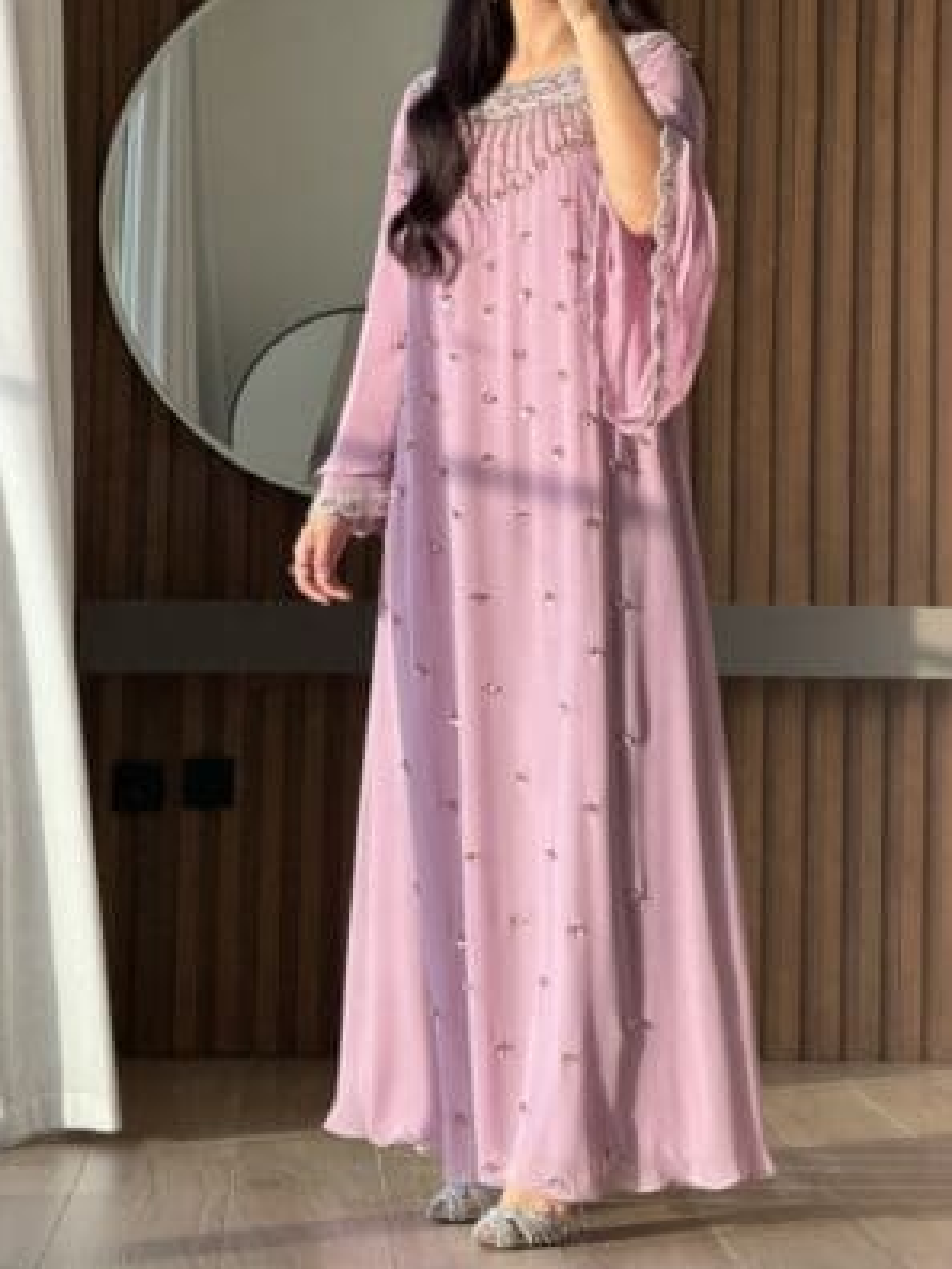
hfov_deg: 14.6
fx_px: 3704
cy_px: 631
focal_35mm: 101
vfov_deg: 19.4
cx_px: 474
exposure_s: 1/121
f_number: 2.8
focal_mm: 16.89
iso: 64
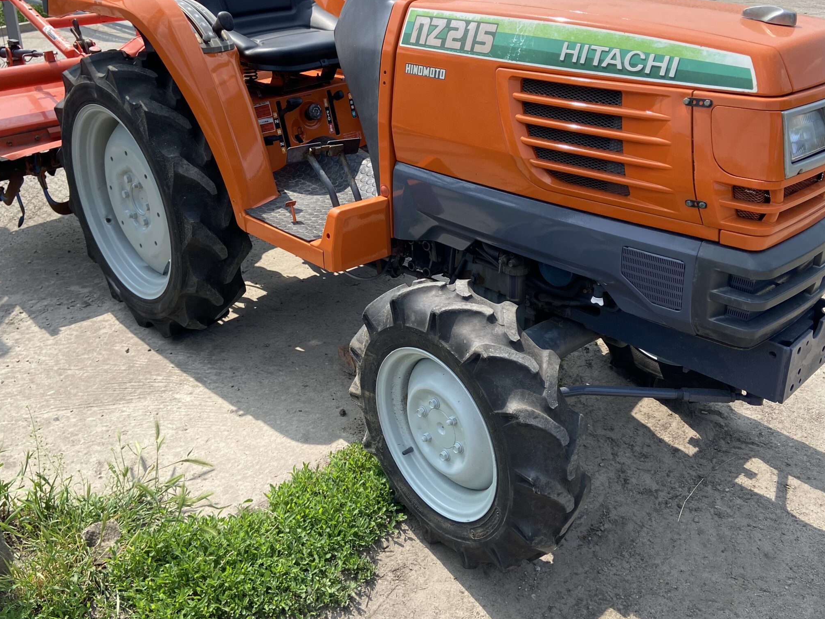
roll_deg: -3.4
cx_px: 397
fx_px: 787
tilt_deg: -26.2
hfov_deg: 55.3
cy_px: 251
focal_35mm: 33
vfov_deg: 42.8
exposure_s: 1/1362
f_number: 1.8
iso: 32
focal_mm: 4.25
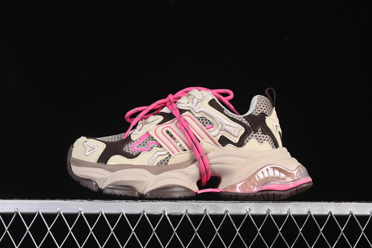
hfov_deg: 27.0
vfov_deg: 18.2
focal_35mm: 75
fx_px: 775
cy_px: 124
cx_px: 186
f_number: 7.1
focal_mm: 50
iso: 160
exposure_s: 1/80
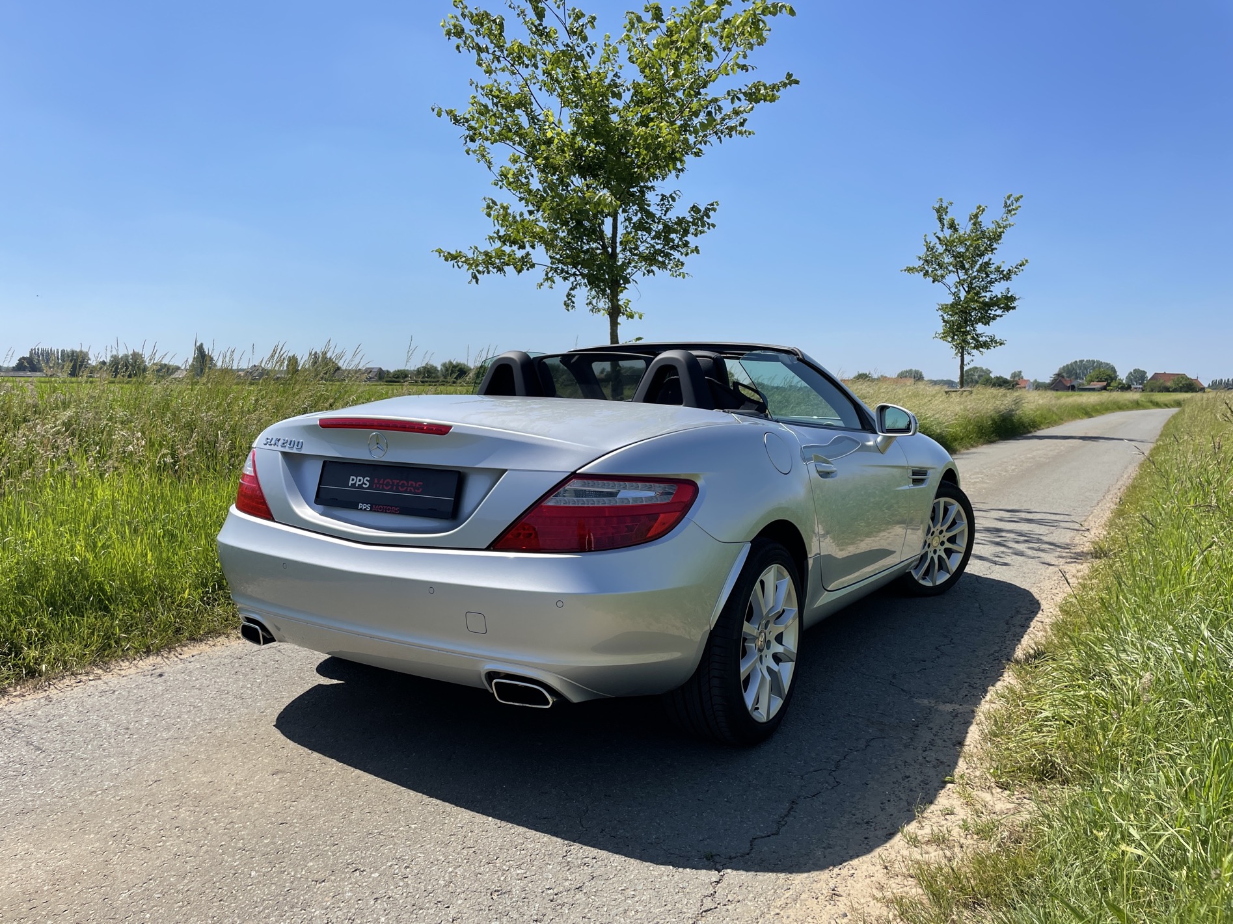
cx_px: 616
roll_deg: -0.9
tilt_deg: -4.3
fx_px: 926
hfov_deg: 67.3
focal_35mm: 26
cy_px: 462
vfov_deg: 53.1
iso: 32
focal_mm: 4.2
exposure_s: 1/2959
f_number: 1.6
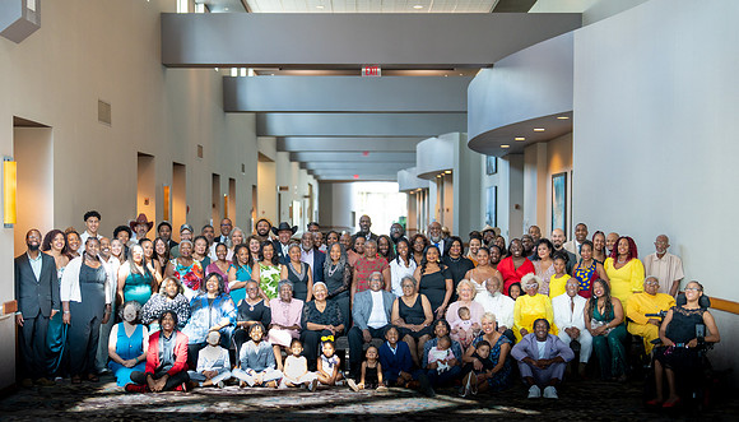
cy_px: 261
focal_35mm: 56
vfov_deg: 21.8
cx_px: 353
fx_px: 1093
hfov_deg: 37.3
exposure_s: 1/400
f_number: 1.2
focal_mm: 50
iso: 320
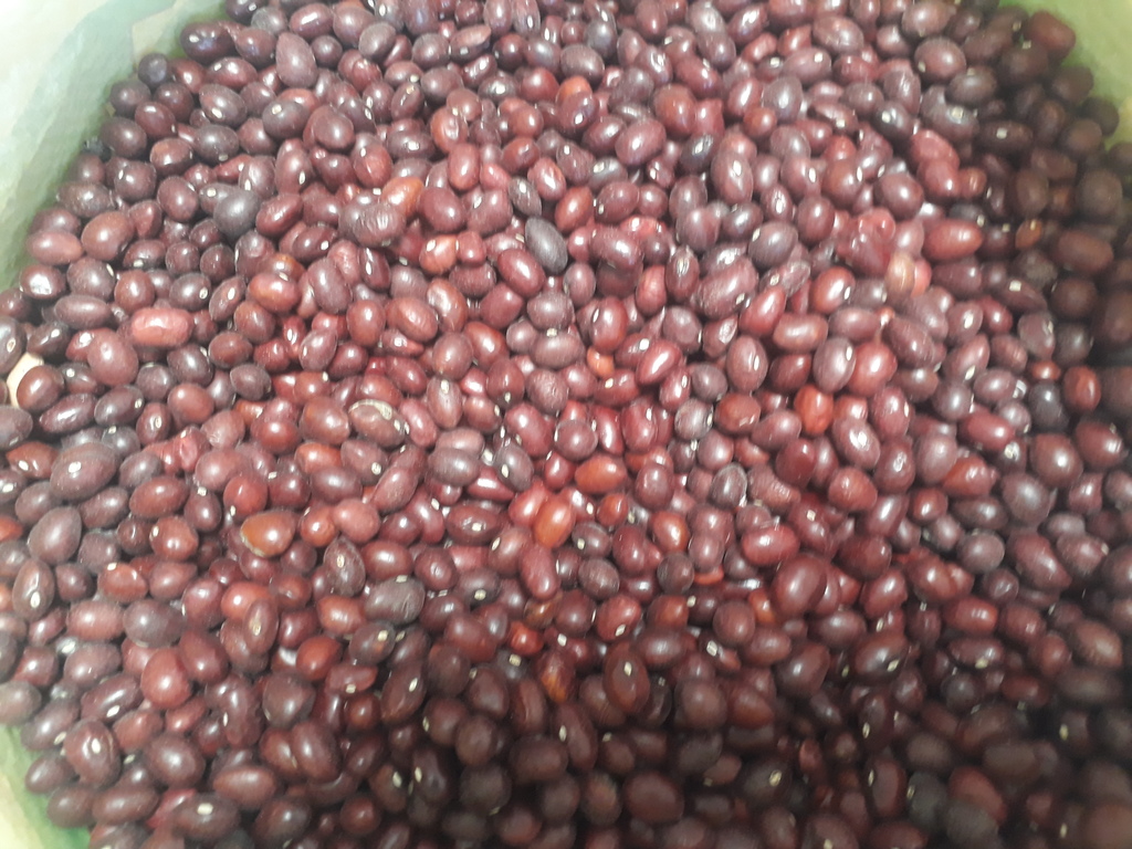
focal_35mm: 27
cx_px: 566
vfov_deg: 51.4
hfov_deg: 65.3
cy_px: 424
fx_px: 883
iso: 250
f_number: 1.9
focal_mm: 3.6
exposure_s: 1/15
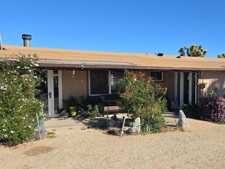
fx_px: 234
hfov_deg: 49.7
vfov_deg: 39.6
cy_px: 97
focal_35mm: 36
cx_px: 163
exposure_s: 1/1946
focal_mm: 5.4
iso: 25
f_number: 1.8
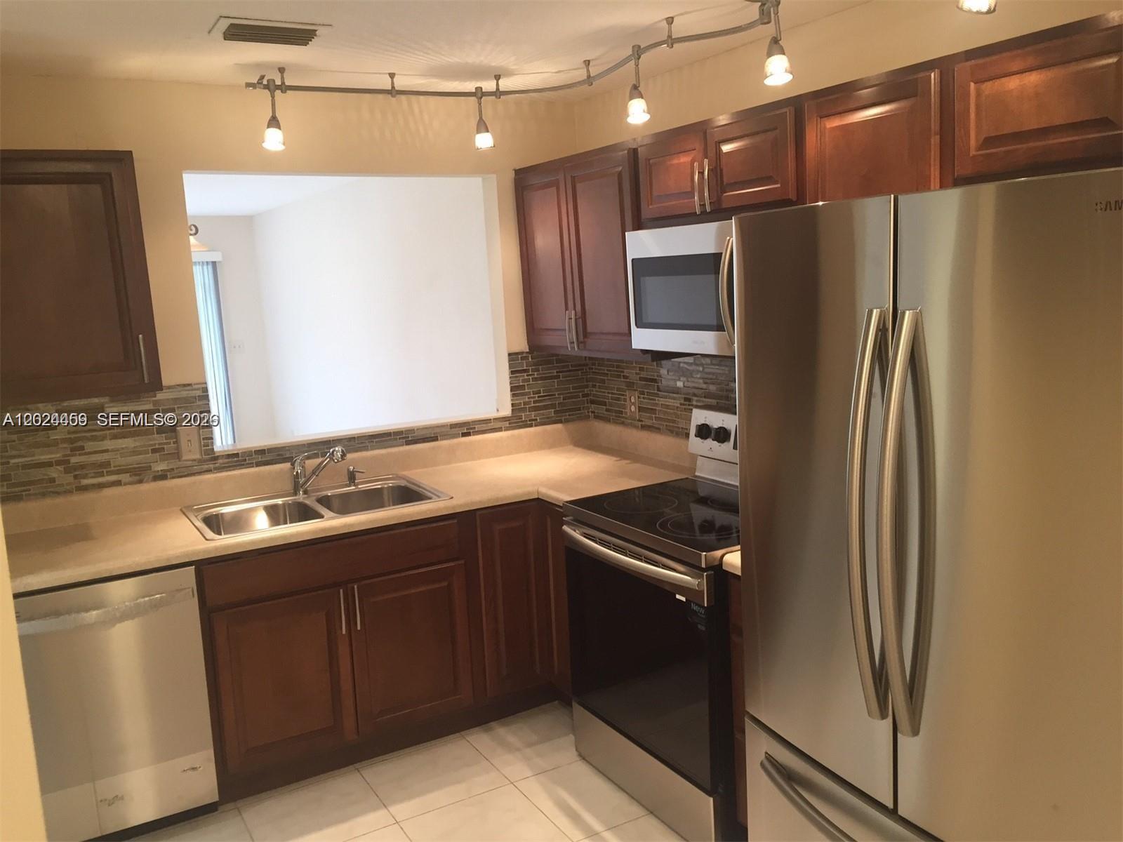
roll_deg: +1.7
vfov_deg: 48.2
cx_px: 562
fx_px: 941
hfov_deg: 61.7
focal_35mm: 29
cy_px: 421
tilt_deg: -8.4
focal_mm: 4.15
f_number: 2.2
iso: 64
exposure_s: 1/30
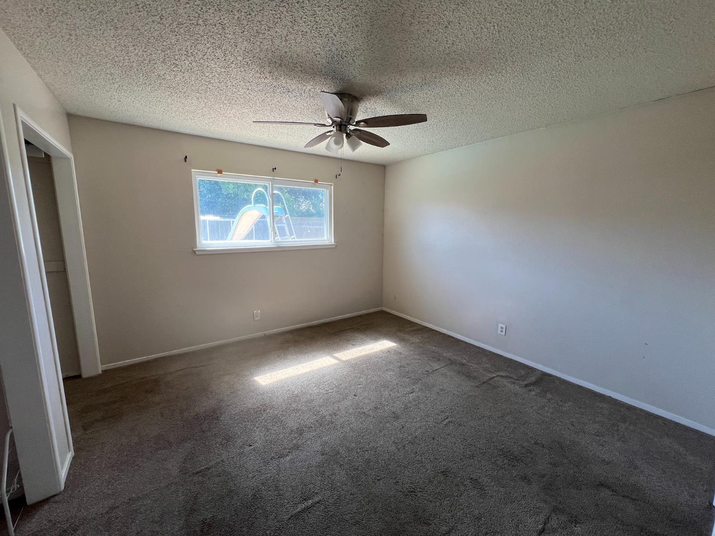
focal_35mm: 13
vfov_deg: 89.9
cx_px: 358
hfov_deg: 106.2
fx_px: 269
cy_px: 268
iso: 80
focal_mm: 1.57
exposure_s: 1/120
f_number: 1.8
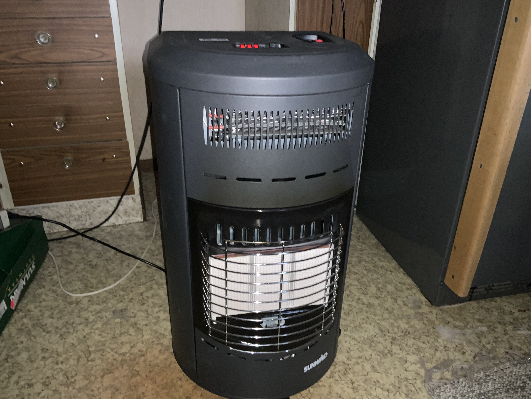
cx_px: 266
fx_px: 445
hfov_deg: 61.7
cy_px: 200
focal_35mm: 29
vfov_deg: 48.2
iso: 64
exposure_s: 1/24
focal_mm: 3
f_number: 1.8
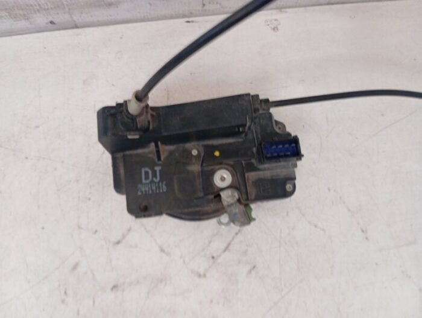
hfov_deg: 63.4
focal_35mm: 28
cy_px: 159
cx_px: 211
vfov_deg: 49.9
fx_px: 342
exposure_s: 1/33.3
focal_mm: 4.22
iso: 222
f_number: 1.8
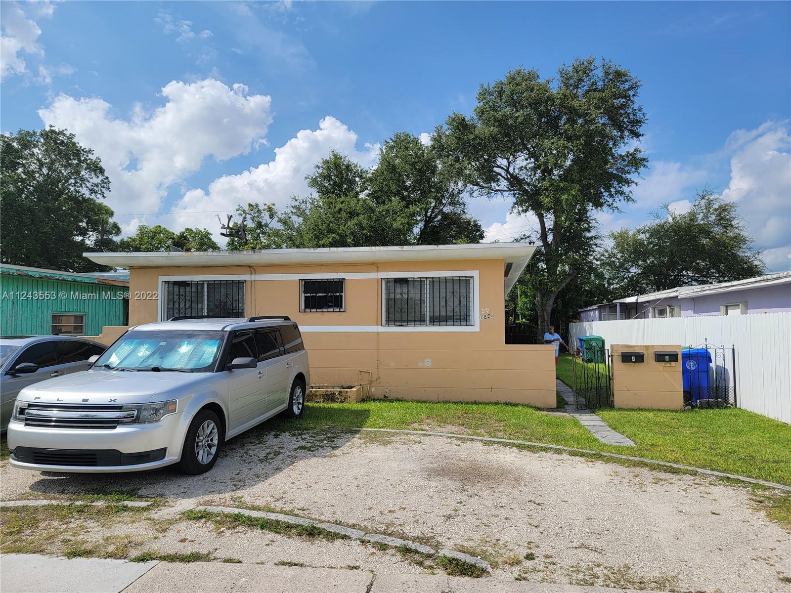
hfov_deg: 71.6
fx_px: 548
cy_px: 296
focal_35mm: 24
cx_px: 396
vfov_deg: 56.8
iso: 16
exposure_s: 1/1380
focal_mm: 6.7
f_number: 1.8
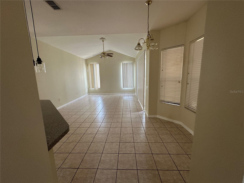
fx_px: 99
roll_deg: +1.4
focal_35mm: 14
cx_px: 122
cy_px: 92
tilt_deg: -9.6
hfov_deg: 102.1
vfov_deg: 85.7
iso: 250
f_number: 2.2
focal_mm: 2.22
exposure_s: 1/99
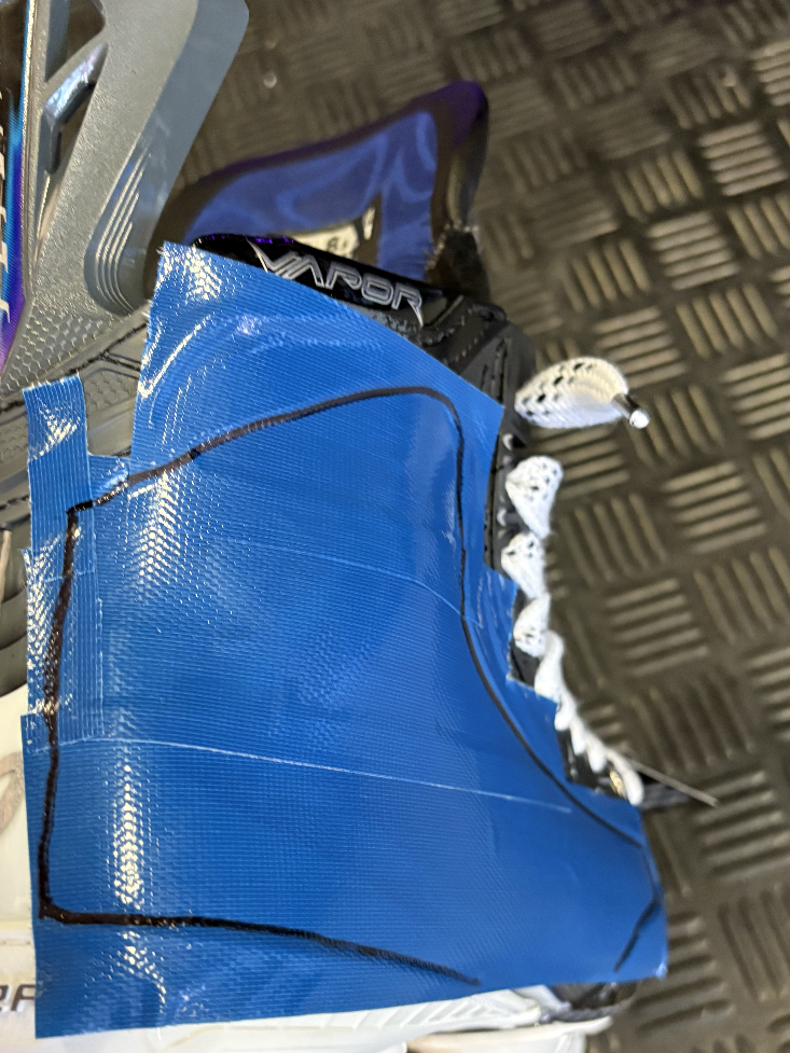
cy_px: 592
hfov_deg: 37.7
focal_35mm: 38
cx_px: 396
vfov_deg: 48.9
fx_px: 1156
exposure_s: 1/50
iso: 400
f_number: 1.6
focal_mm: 5.96
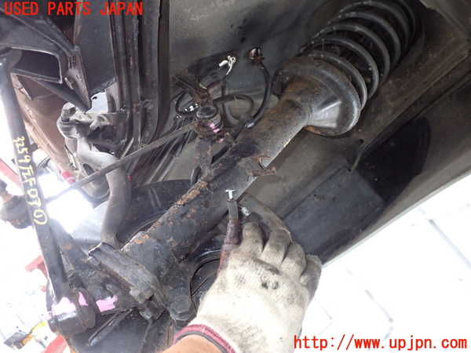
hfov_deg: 60.0
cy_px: 176
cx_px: 236
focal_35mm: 30
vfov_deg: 46.8
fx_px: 408
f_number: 2.3
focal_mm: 5.4
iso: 400
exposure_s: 1/30
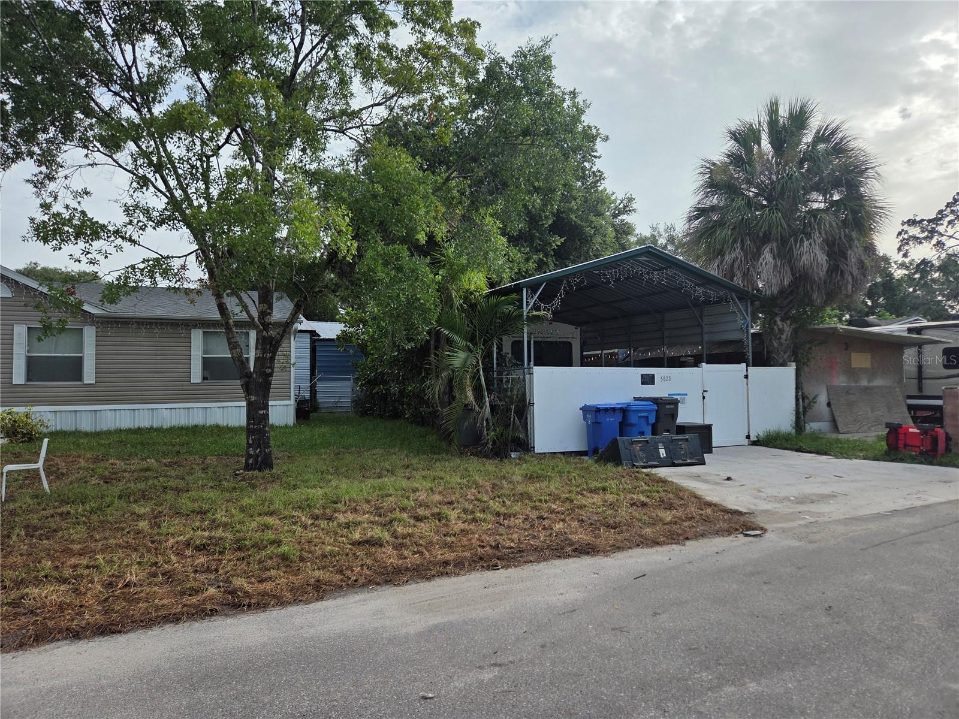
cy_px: 360
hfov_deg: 73.9
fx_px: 637
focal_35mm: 23
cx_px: 480
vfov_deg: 58.9
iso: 80
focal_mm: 5.4
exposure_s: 1/3618
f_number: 1.8
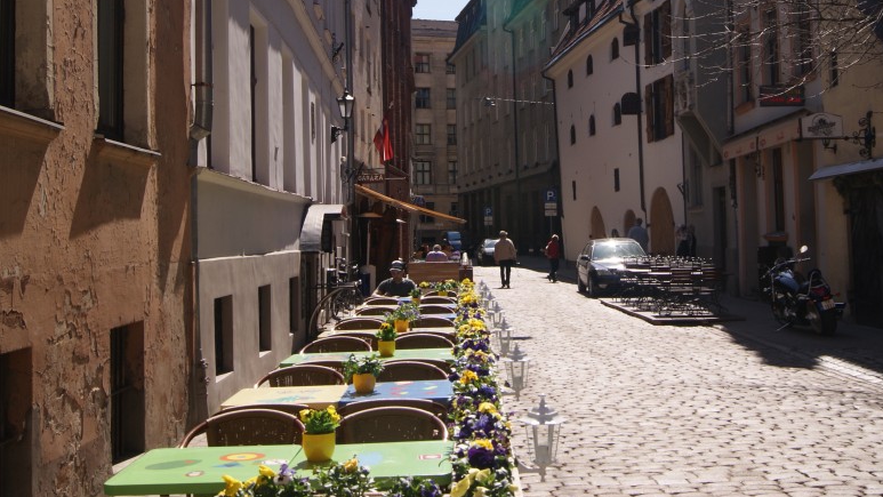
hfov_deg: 41.3
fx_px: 1171
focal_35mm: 50
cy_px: 109
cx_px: 492
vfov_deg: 23.6
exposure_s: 1/80
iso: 100
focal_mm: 24
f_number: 9
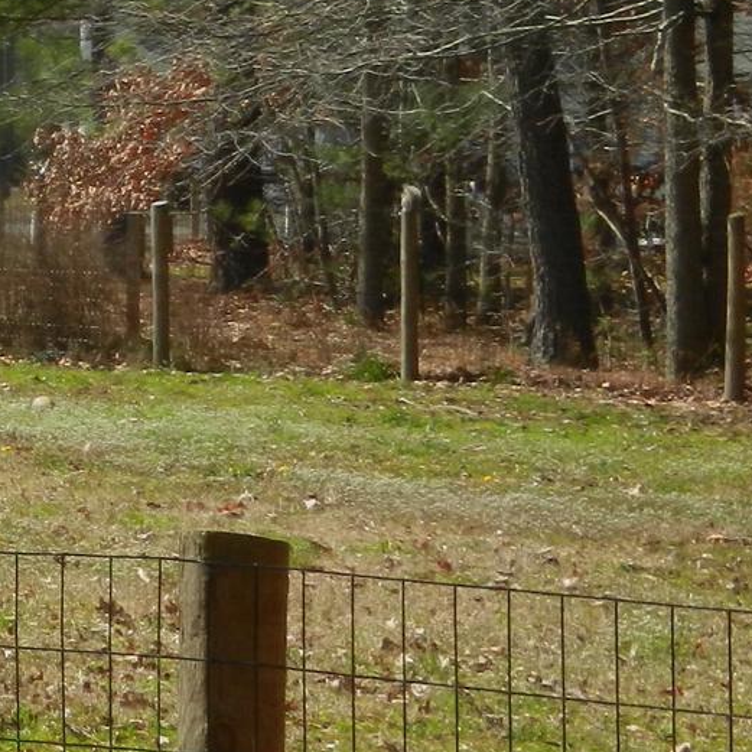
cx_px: -673
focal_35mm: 132
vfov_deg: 13.1
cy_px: 117
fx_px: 3244
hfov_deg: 12.0
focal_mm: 6.9
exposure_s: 1/1250
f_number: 4
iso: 160
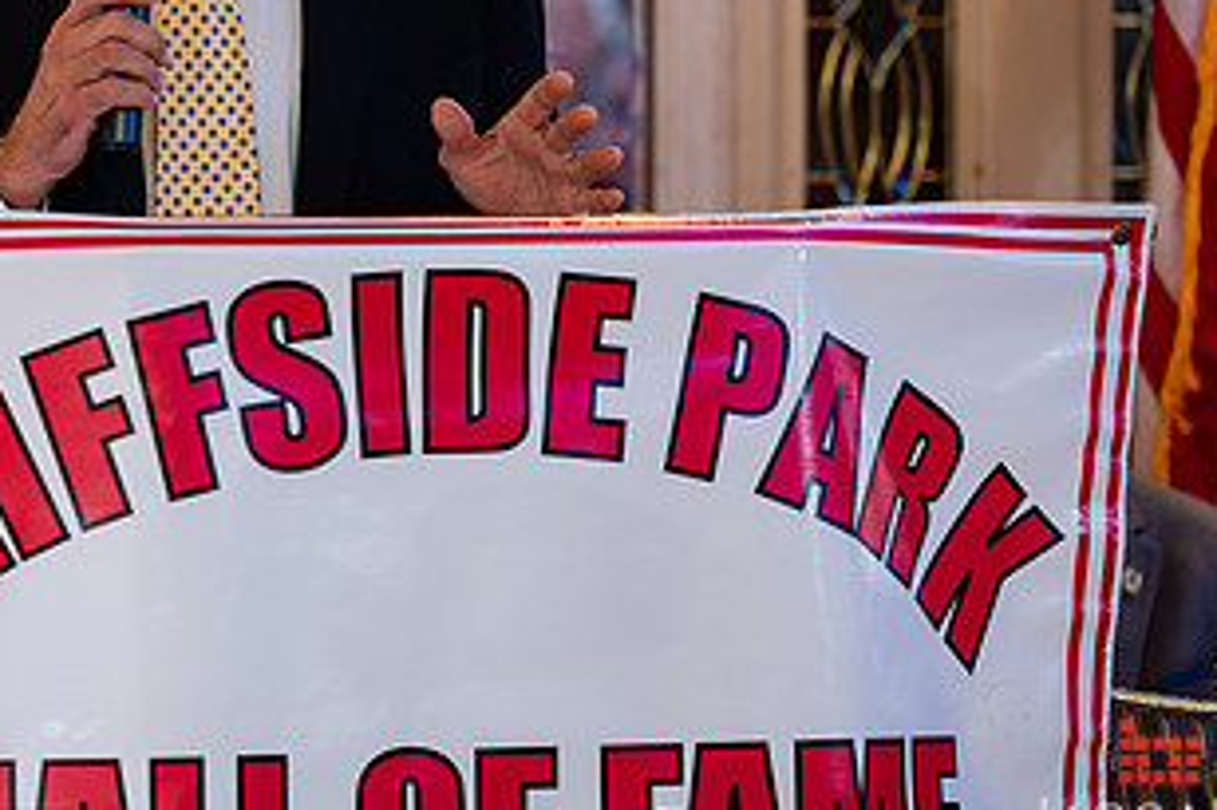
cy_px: 196
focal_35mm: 301
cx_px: 258
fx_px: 10170
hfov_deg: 6.8
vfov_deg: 4.6
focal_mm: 150
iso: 1250
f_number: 3.2
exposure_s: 1/125
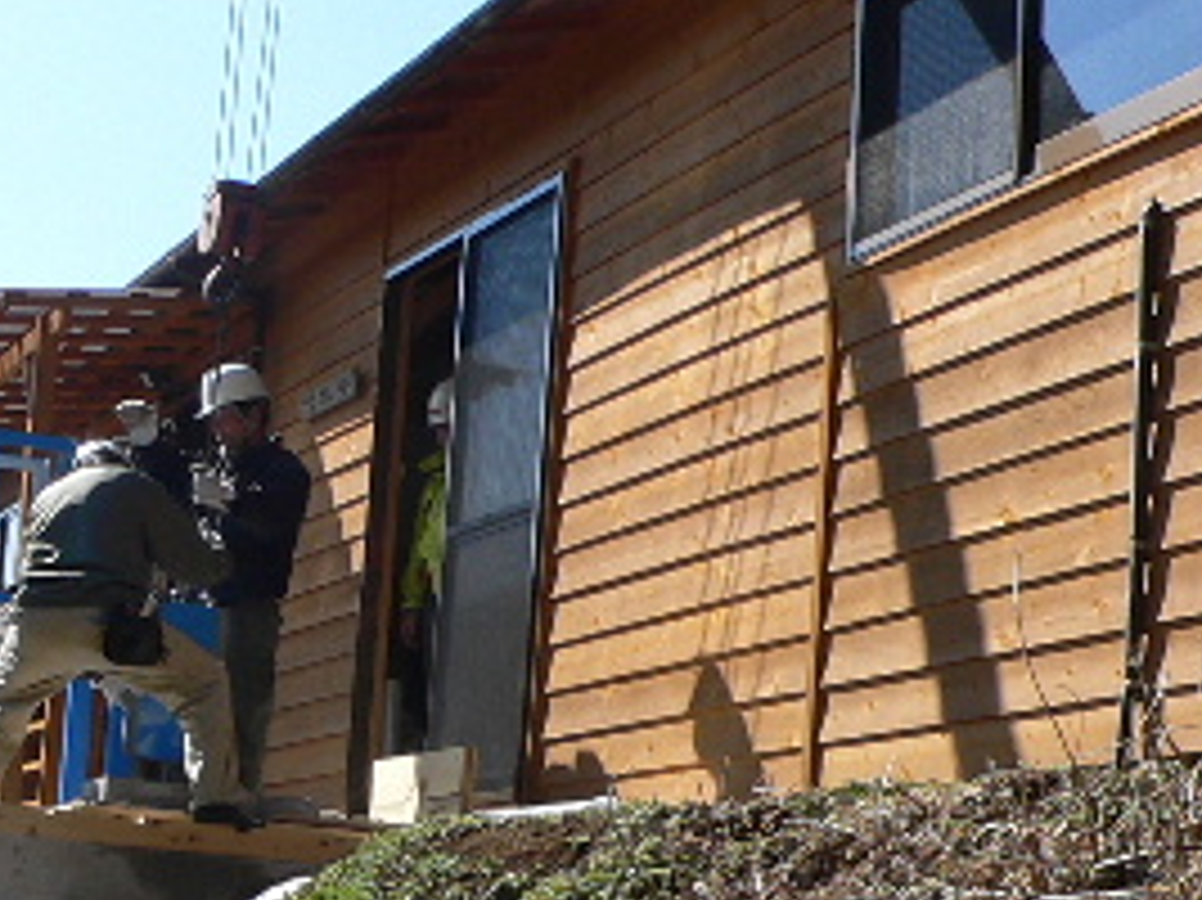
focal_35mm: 84
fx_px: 2915
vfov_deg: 17.4
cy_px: 738
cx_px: 374
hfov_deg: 23.2
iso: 80
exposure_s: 1/400
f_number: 4
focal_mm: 4.6
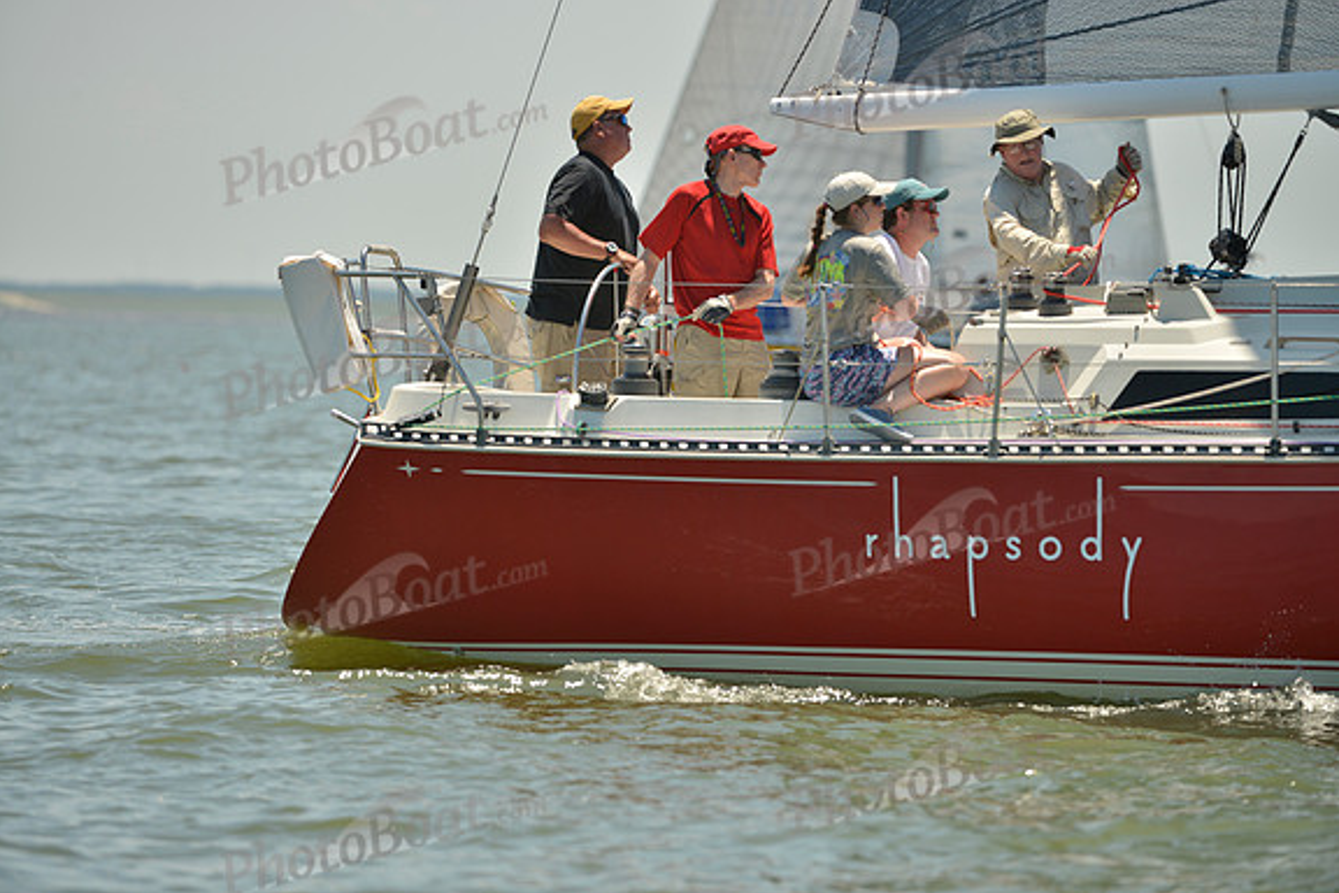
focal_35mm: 302
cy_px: 448
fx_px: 11232
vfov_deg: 4.6
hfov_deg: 6.8
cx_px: 670
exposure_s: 1/1250
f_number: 5
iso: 200
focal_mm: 300
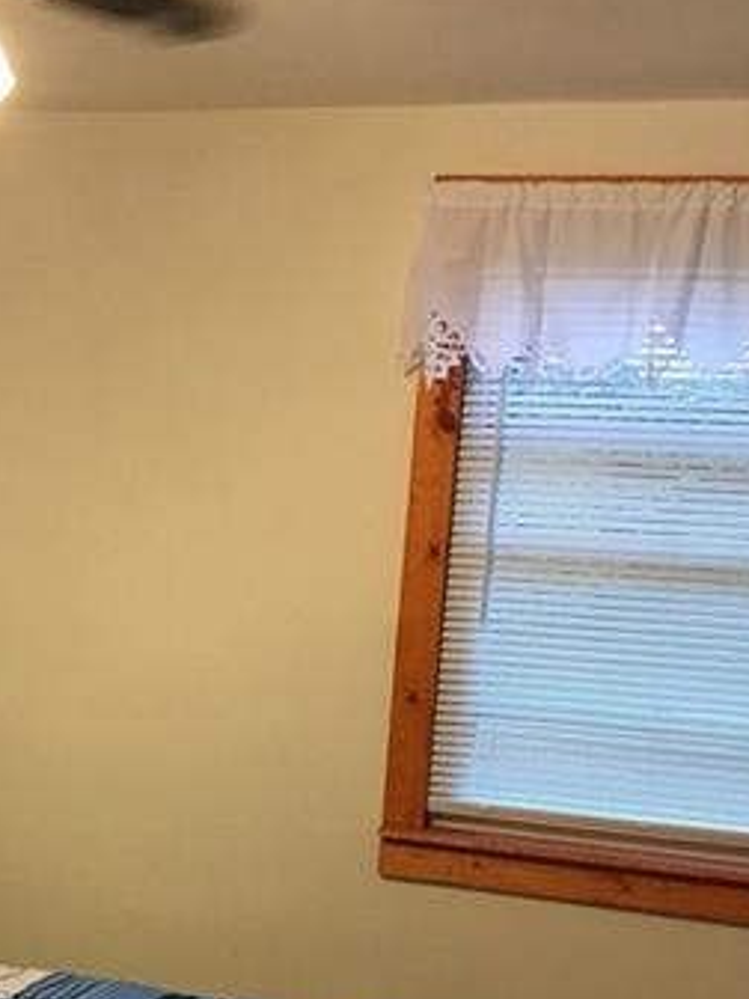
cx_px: 166
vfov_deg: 29.4
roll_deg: -3.5
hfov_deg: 22.7
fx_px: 1846
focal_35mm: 64
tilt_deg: -10.6
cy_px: 838
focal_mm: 3.99
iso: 50
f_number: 1.8
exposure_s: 1/15
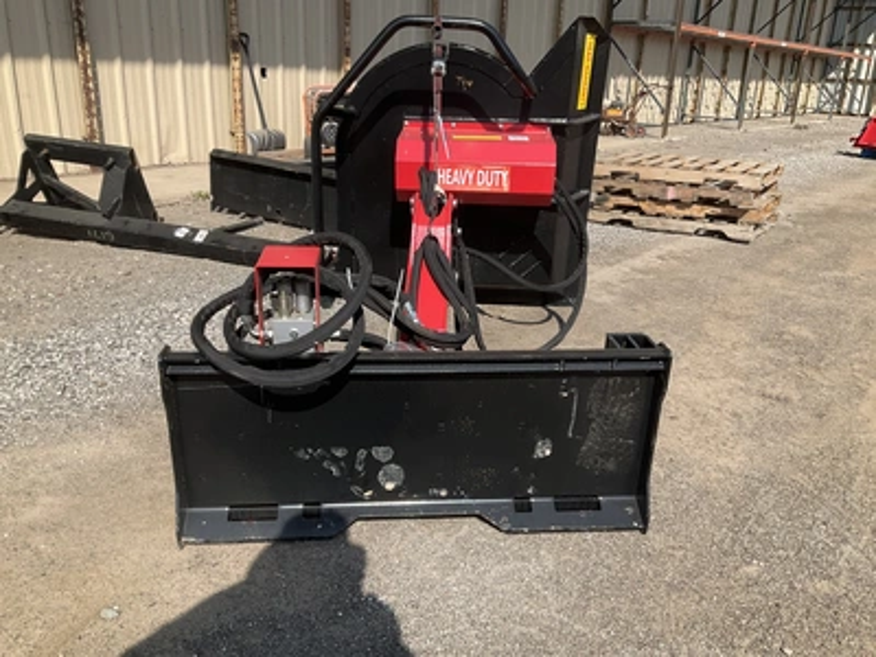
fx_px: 734
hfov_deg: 61.7
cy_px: 328
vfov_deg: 48.2
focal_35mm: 29
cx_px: 438
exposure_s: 1/1342
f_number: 1.8
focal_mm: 3
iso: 25
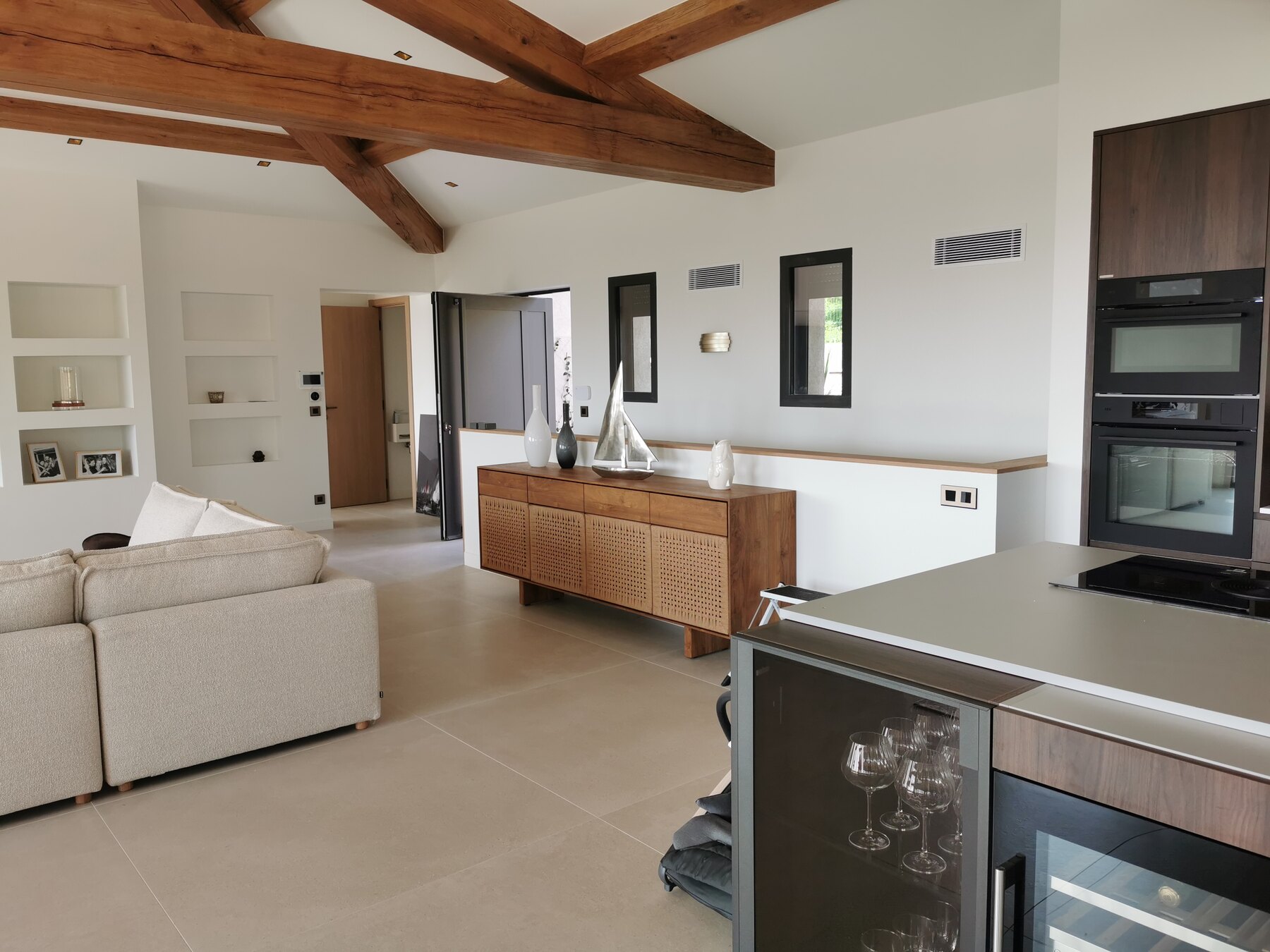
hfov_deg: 65.3
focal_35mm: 27
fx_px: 991
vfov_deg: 51.4
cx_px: 635
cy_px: 476
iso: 50
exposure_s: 1/198
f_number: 1.6
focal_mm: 5.56
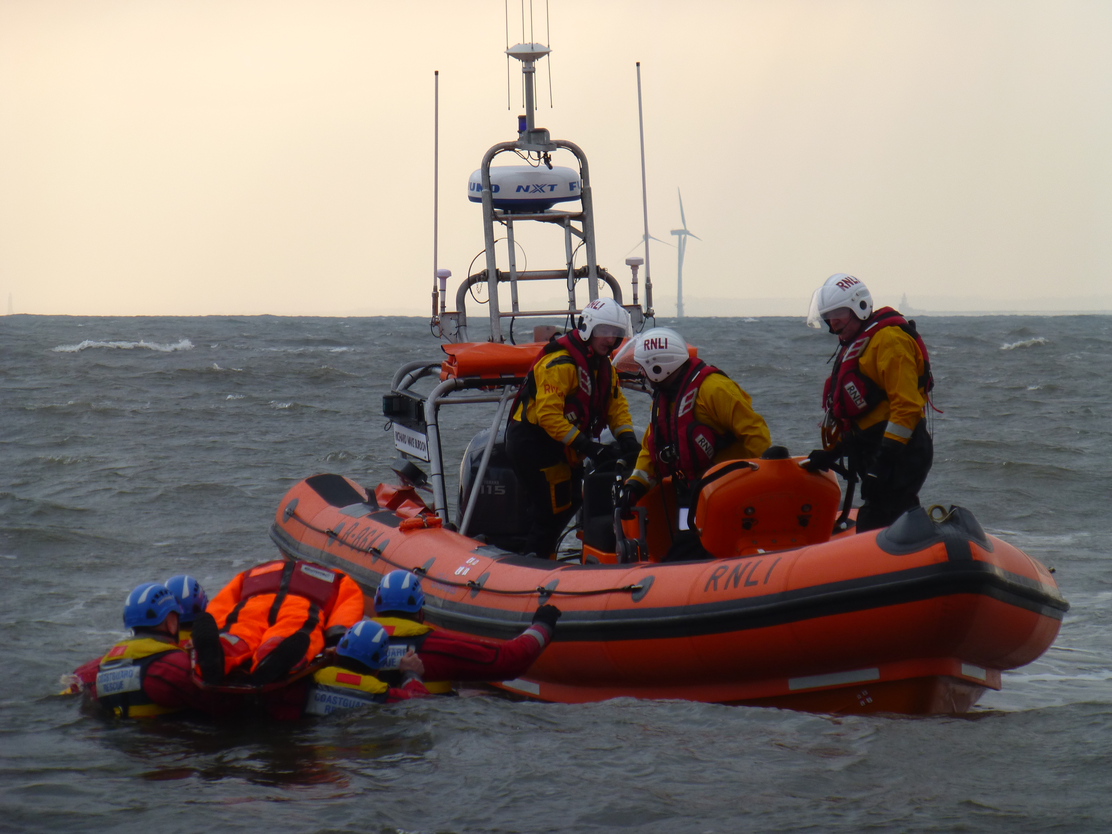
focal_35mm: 249
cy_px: 417
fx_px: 7999
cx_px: 556
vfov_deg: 6.0
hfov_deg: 8.0
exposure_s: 1/125
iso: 100
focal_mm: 44.4
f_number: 5.7
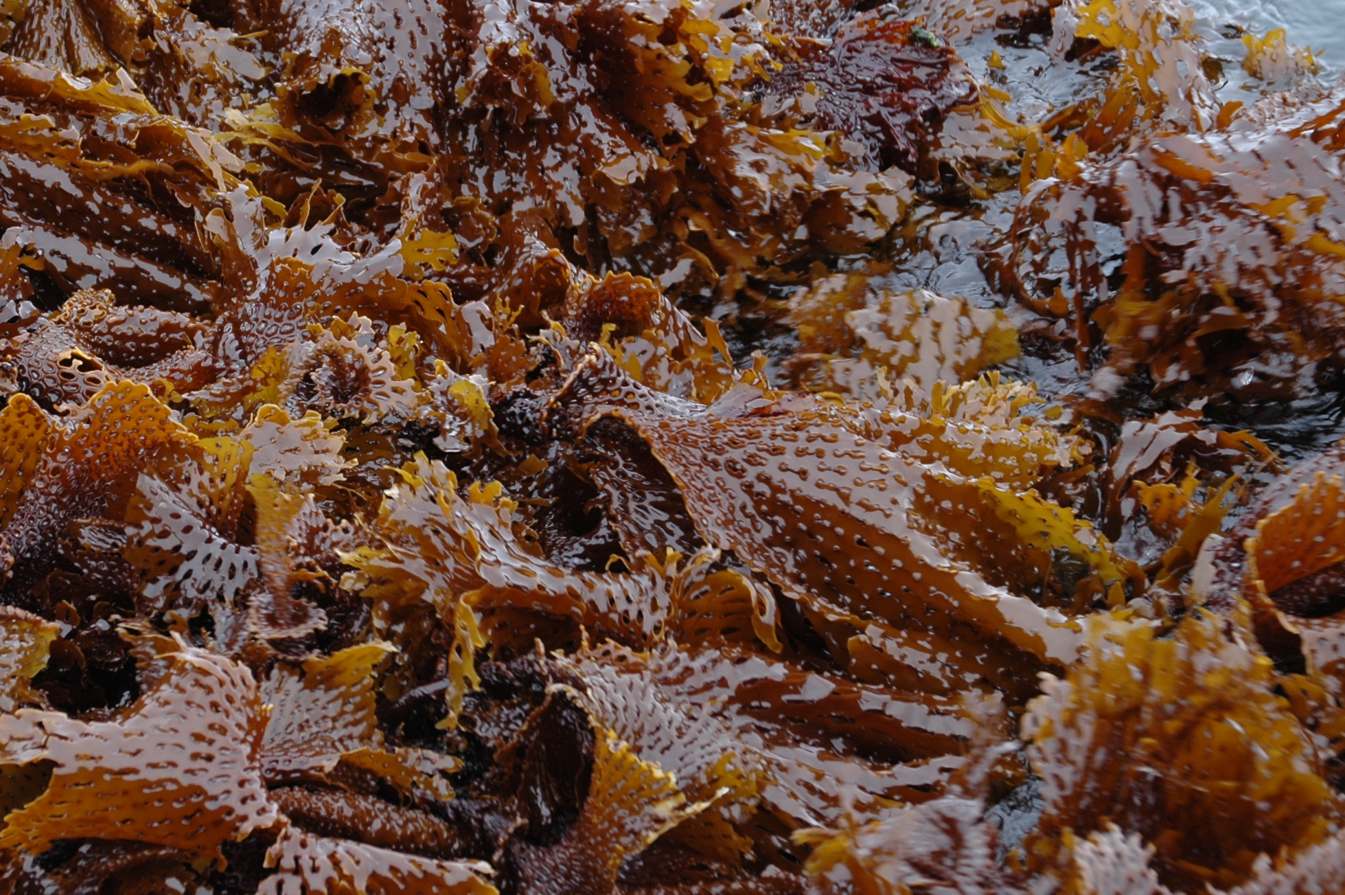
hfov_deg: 10.5
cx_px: 481
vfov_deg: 7.0
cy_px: 525
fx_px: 7308
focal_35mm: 196
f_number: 5
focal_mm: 85
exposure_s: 1/100
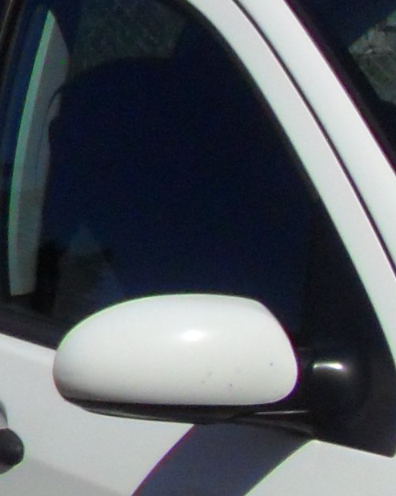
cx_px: 793
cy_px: 755
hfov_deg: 8.0
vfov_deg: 10.1
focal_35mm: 184
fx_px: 2696
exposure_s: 1/750
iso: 80
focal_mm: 4.9
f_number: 8.9
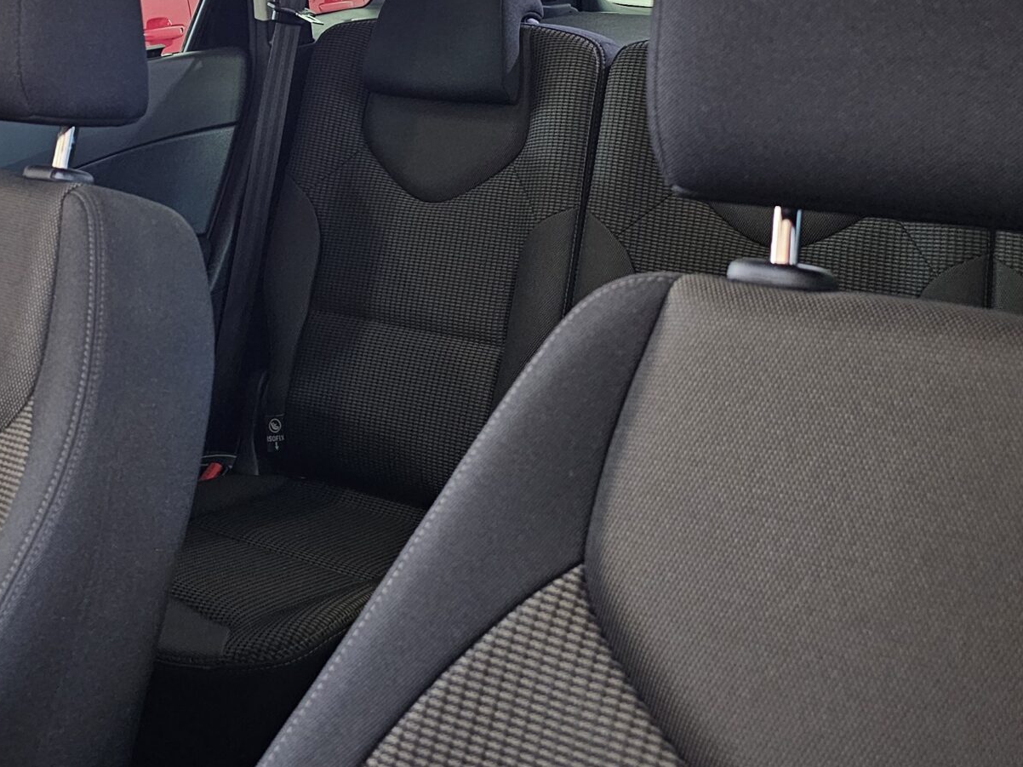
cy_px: -4
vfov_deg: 27.9
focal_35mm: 49
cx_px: 301
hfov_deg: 38.3
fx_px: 1448
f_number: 1.7
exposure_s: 1/24
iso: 640
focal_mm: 6.3
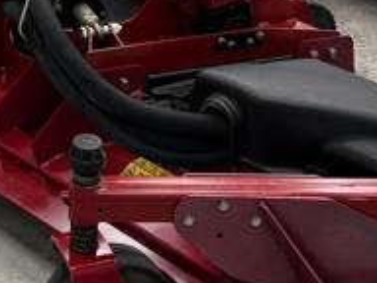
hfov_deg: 19.3
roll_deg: -1.3
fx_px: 1089
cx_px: 51
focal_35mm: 100
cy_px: -114
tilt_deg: -21.3
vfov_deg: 14.0
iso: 100
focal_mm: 6.76
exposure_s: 1/120
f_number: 1.78
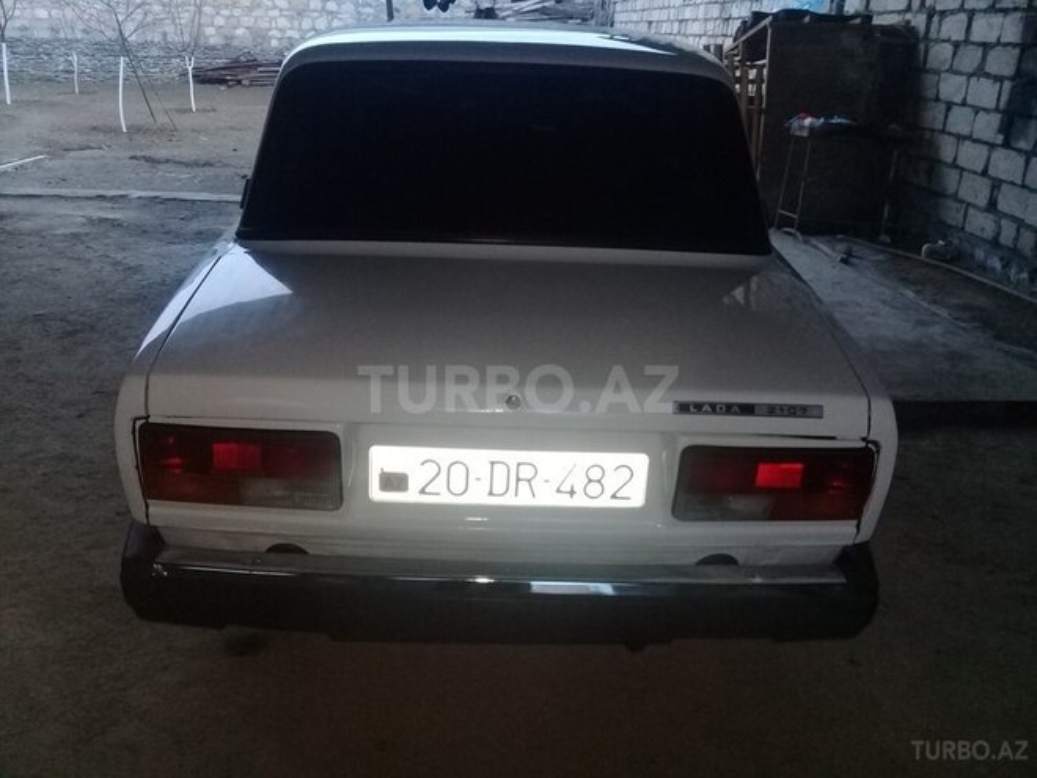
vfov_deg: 45.4
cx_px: 518
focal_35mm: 31
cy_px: 389
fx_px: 929
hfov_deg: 58.4
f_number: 2.2
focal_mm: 3.3
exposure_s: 1/33
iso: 200
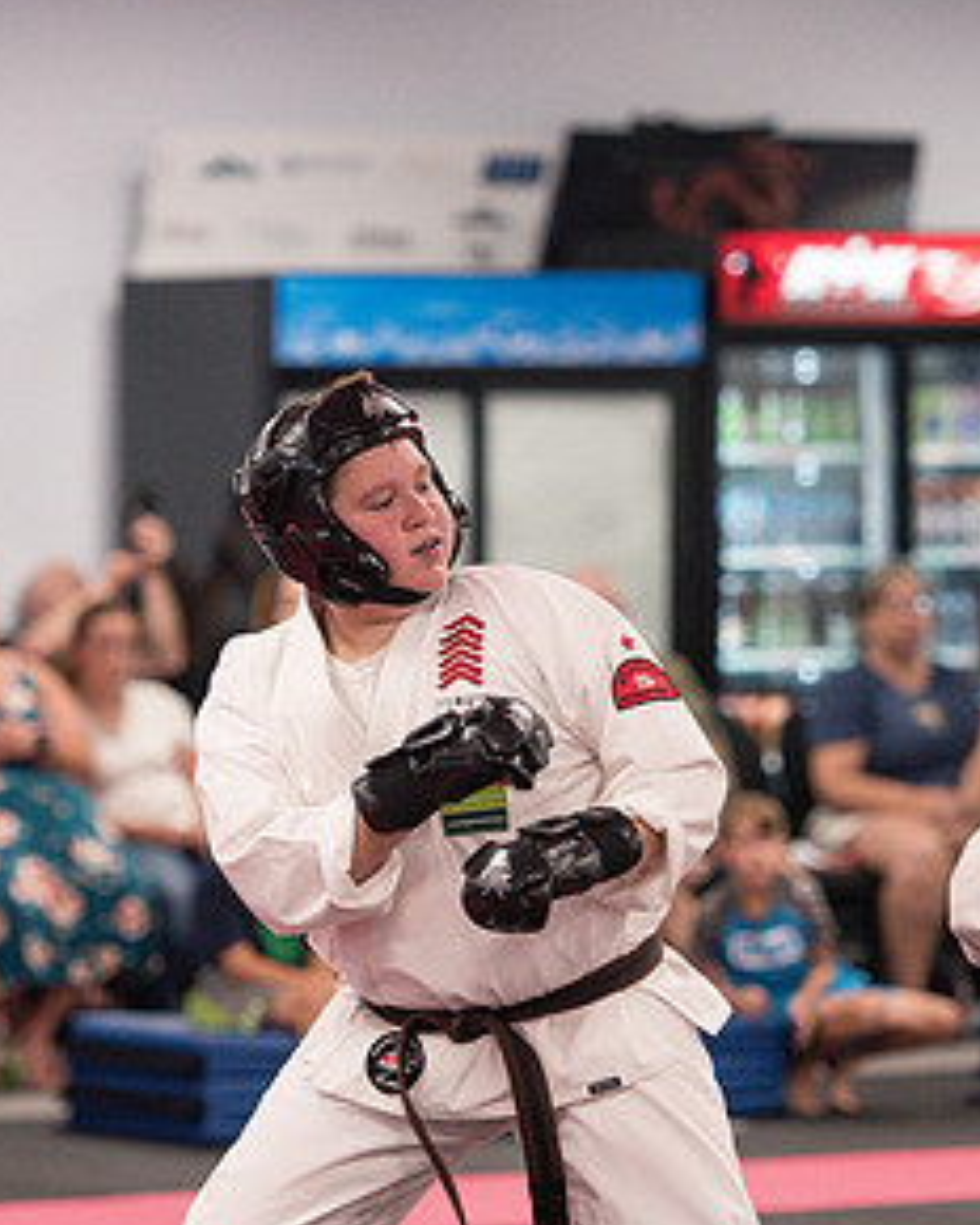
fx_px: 8846
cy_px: 657
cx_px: 452
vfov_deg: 7.9
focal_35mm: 244
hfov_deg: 6.3
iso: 1600
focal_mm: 130
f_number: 2.8
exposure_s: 1/400
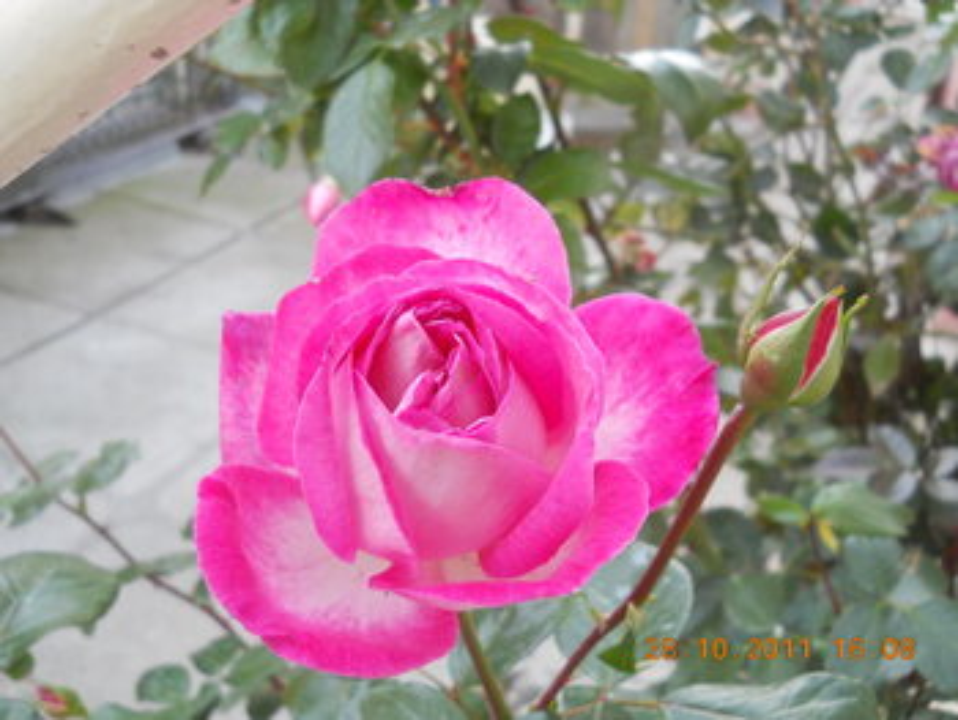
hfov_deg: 45.7
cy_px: 360
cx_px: 479
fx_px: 1135
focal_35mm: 41
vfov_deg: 35.2
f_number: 3.1
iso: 100
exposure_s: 1/30
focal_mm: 6.72
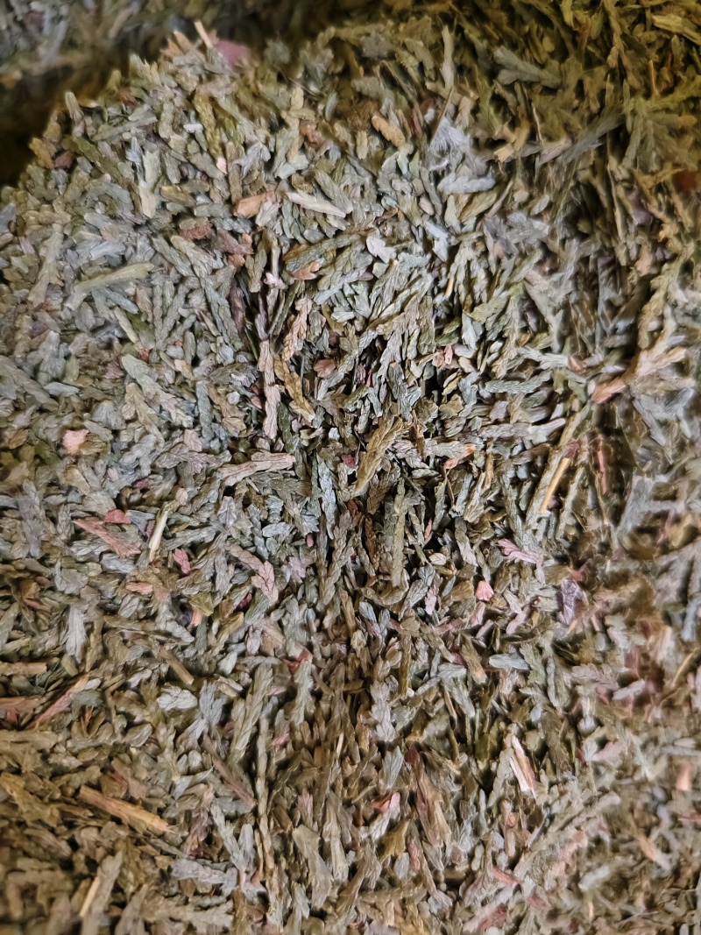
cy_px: 468
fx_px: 621
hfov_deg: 58.9
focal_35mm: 23
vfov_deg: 73.9
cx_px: 350
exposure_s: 1/151
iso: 9524
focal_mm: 5.56
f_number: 1.88
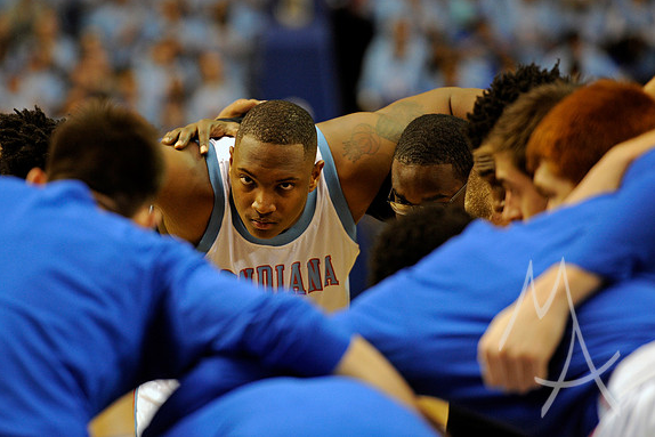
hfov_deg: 10.2
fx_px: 3676
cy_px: 217
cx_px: 326
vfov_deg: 6.8
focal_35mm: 202
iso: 1600
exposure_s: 1/640
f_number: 3.2
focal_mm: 200
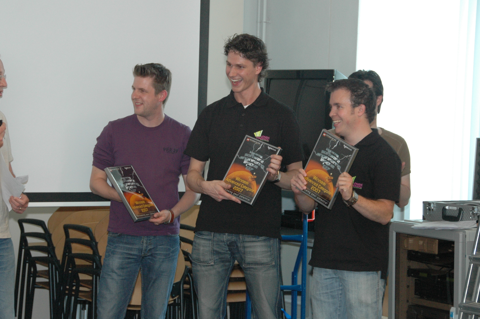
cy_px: 162
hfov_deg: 17.1
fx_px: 1599
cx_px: 212
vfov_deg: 11.4
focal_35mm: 120
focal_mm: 70
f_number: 5.6
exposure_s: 1/60
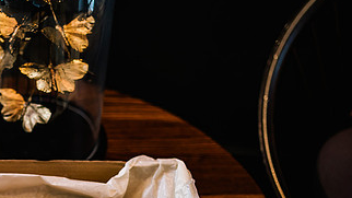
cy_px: 188
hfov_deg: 30.7
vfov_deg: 17.9
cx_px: 48
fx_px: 616
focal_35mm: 66
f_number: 1.4
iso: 400
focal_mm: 35
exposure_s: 1/250
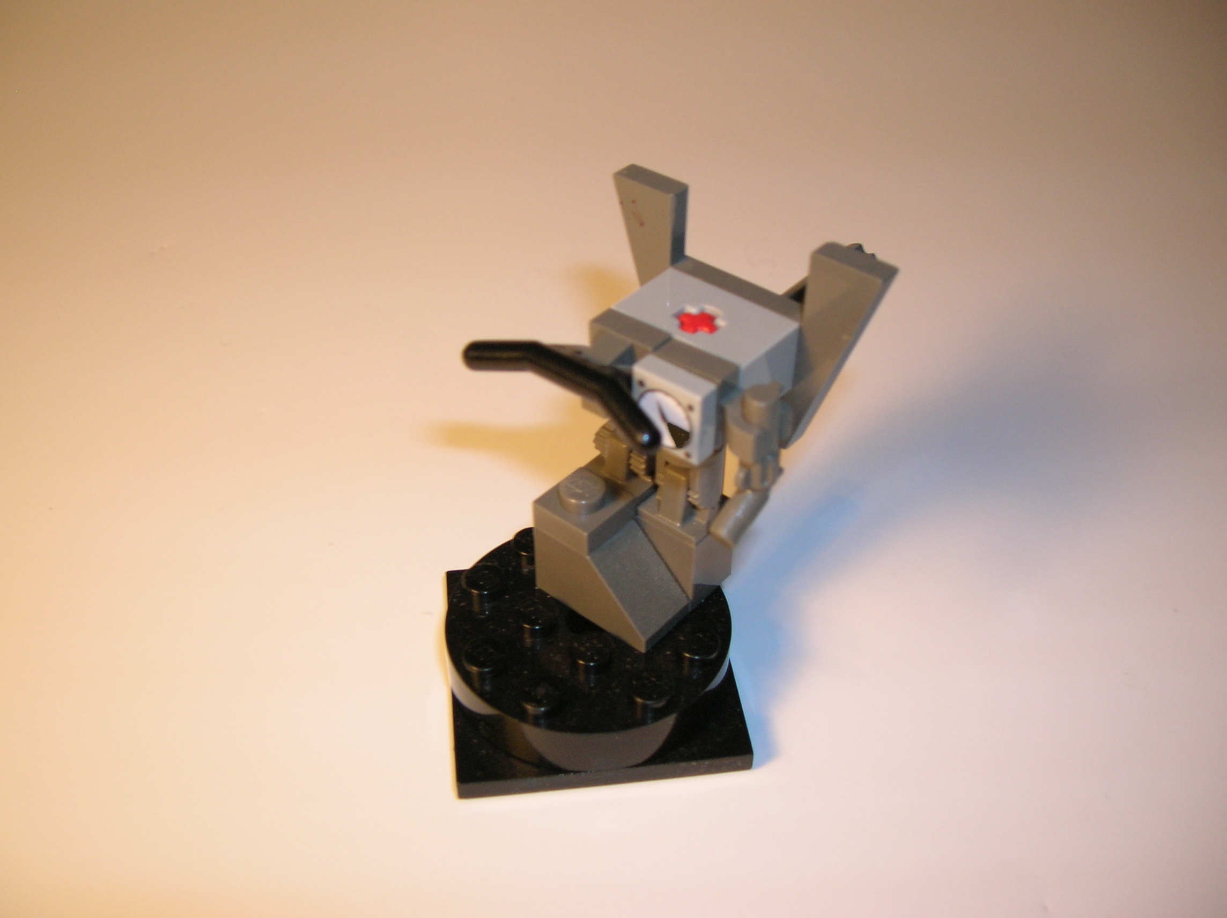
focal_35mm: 34
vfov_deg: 41.7
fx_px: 1204
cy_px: 459
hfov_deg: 54.0
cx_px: 614
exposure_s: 1/28.2
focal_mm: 5.7
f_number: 2.9
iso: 94
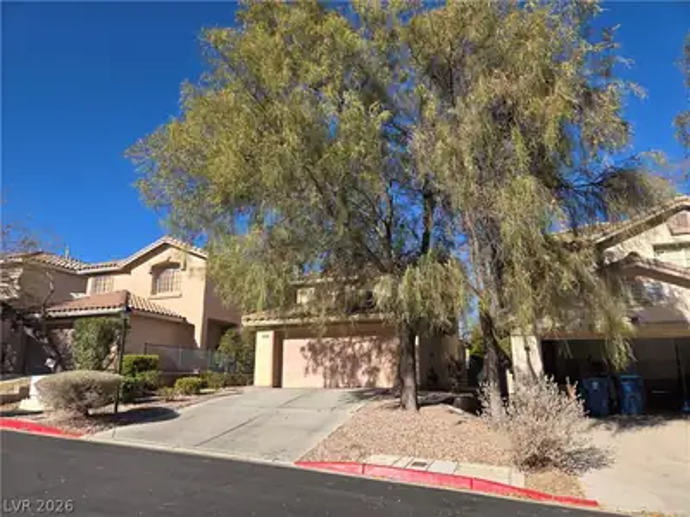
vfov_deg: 58.9
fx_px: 458
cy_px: 258
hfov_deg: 73.9
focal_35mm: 23
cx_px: 345
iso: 25
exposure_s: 1/1632
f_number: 1.8
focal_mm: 5.4
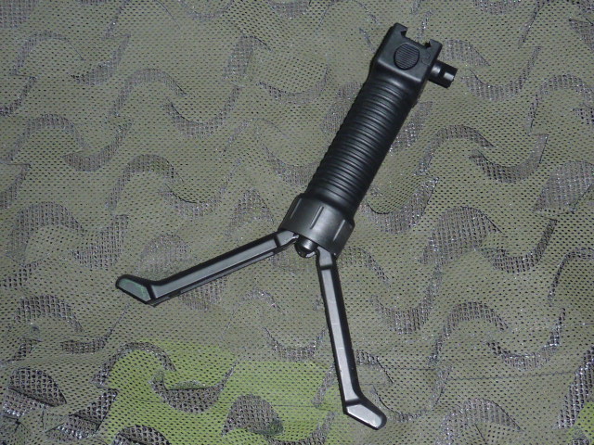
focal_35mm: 48
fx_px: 824
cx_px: 297
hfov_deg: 39.7
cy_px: 222
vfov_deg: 30.3
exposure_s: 1/30
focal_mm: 4.4
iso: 100
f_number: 3.3
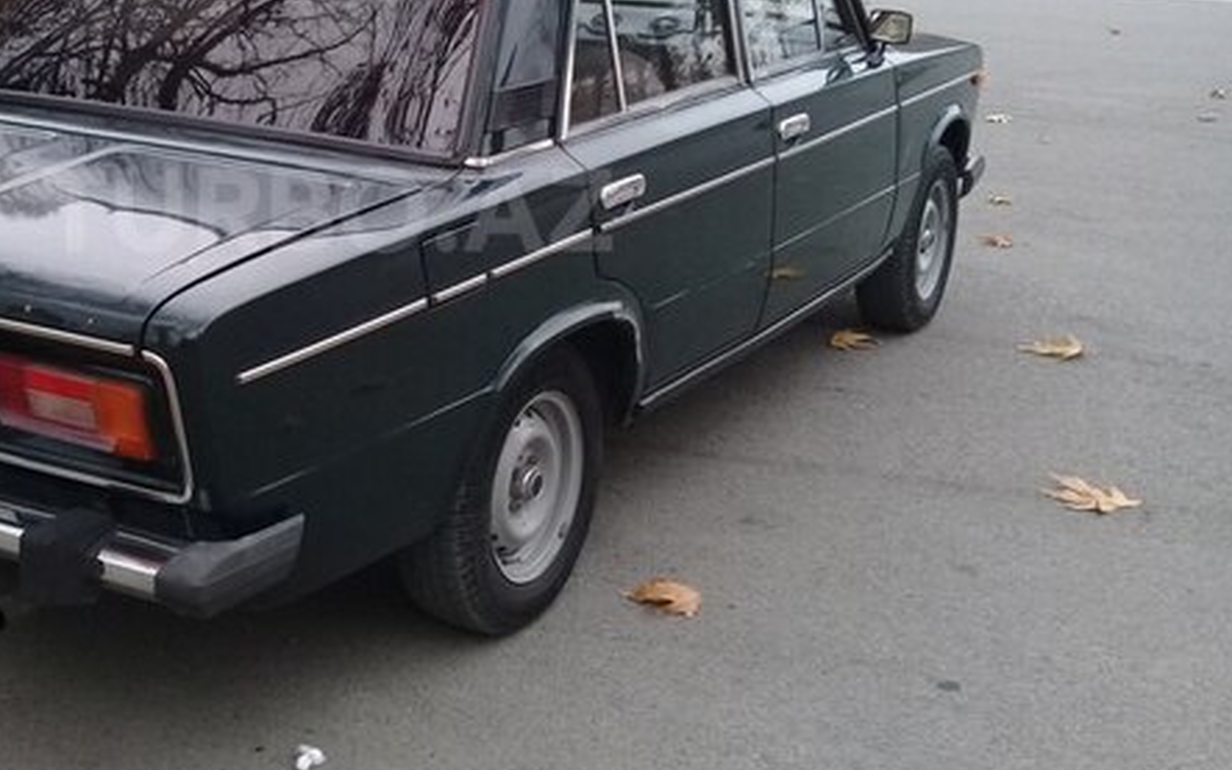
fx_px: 1645
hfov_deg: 40.1
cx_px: 328
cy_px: 210
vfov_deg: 26.1
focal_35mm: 49
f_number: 2.2
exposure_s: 1/33
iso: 64
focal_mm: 3.3
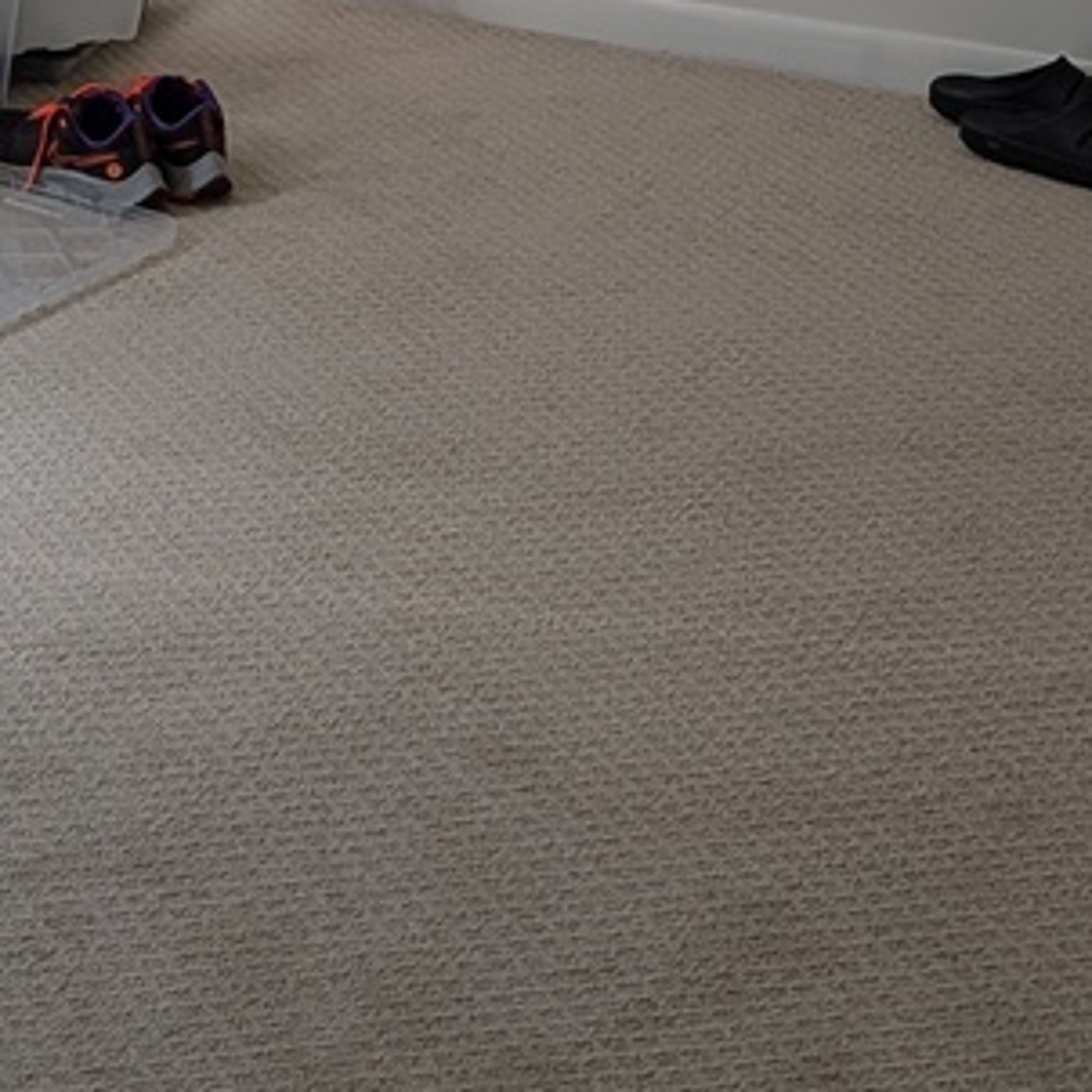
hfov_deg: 17.2
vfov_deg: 15.6
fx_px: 3605
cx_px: 499
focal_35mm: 101
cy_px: -633
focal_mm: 6.9
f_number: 1.68
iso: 41
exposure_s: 1/91.3
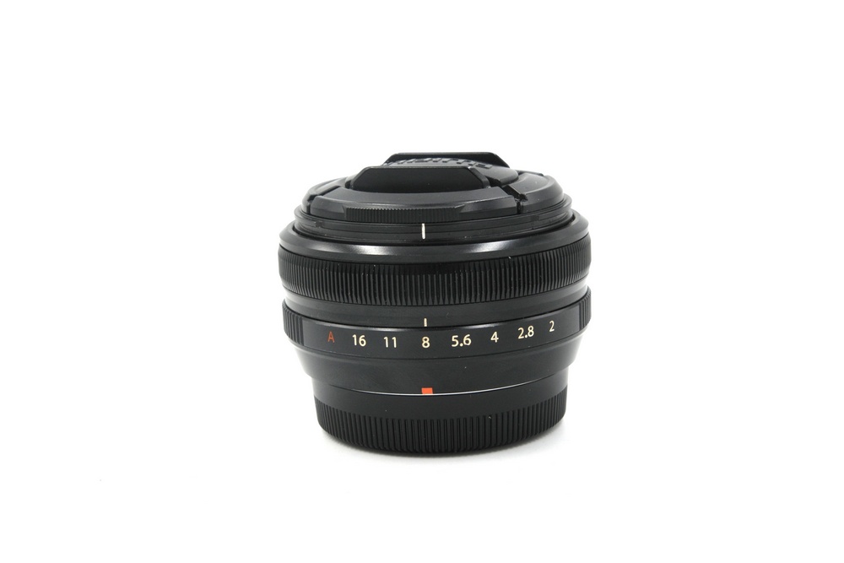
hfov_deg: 30.1
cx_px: 422
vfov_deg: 20.3
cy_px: 282
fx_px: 1571
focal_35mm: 67
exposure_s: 1/125
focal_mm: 44.4
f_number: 16
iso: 800
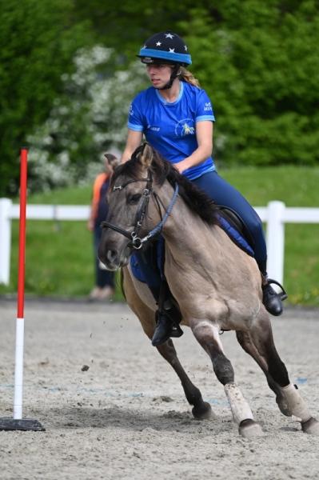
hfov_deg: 4.2
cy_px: 240
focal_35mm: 330
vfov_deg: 6.2
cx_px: 160
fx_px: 4394
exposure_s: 1/1250
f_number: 5.3
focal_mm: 330
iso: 360
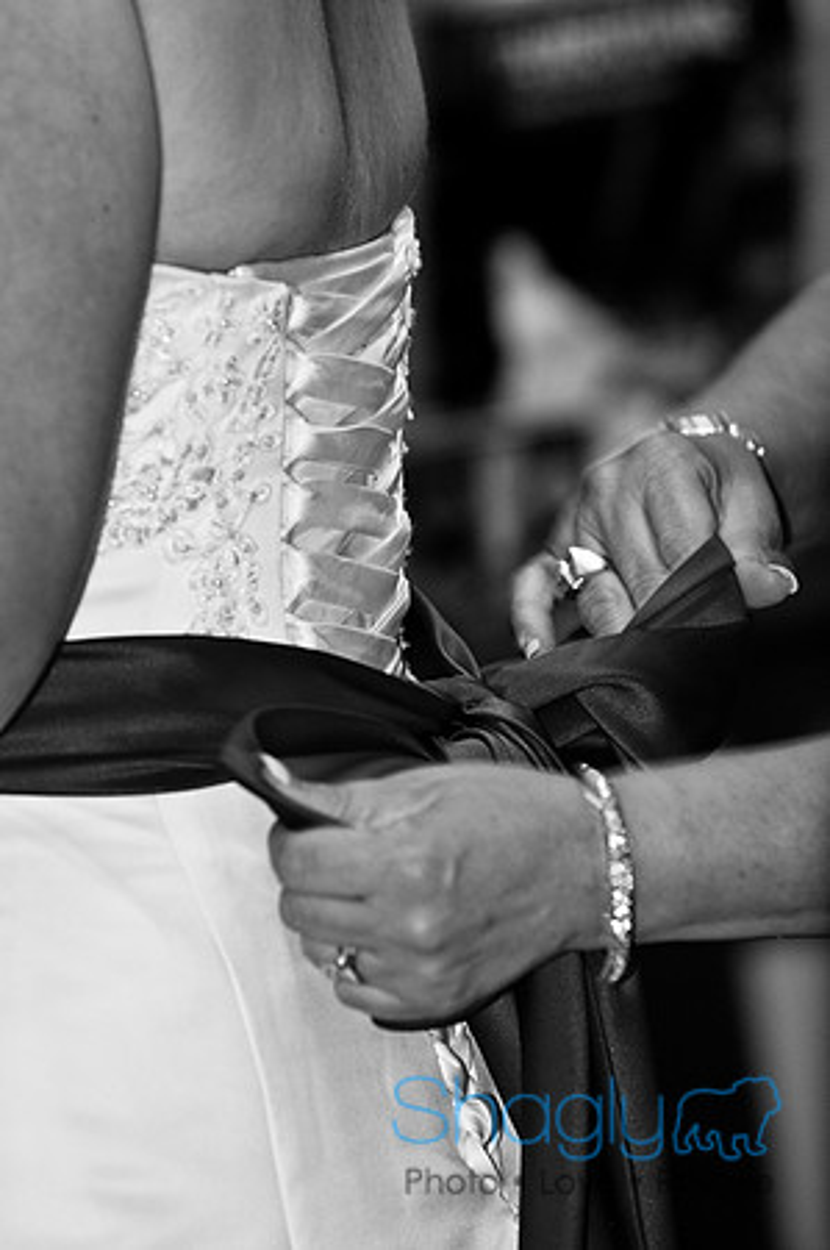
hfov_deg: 4.9
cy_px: 625
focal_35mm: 278
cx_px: 415
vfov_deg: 7.4
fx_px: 9618
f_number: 4
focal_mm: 185
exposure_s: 1/60
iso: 400
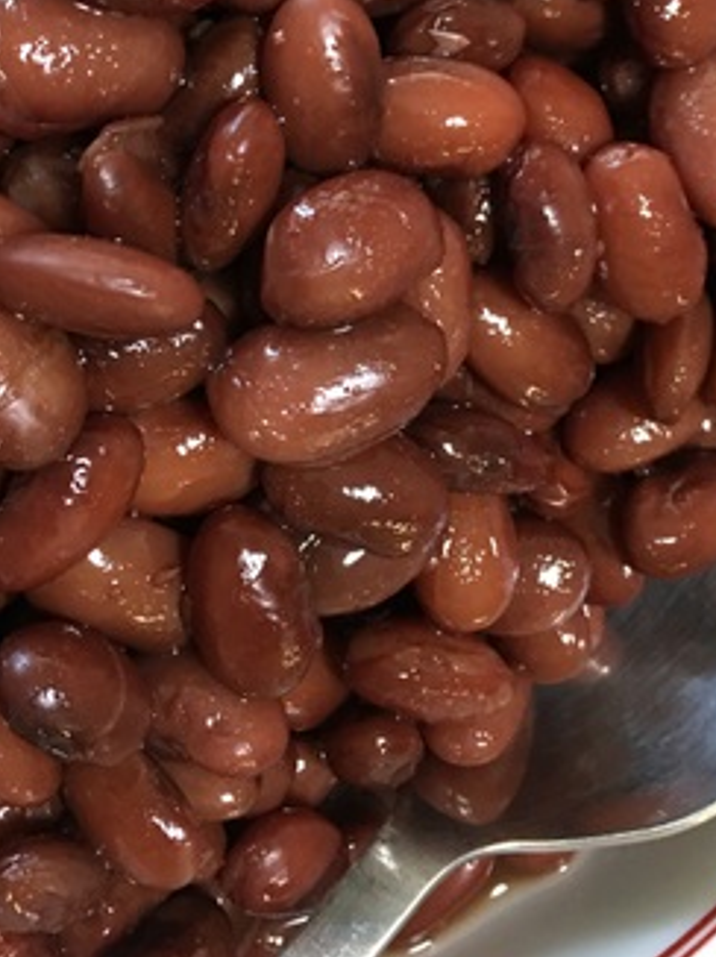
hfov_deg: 25.6
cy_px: 68
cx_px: 326
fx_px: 1574
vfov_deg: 31.9
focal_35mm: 57
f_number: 2.2
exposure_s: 1/10
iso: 80
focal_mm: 4.15
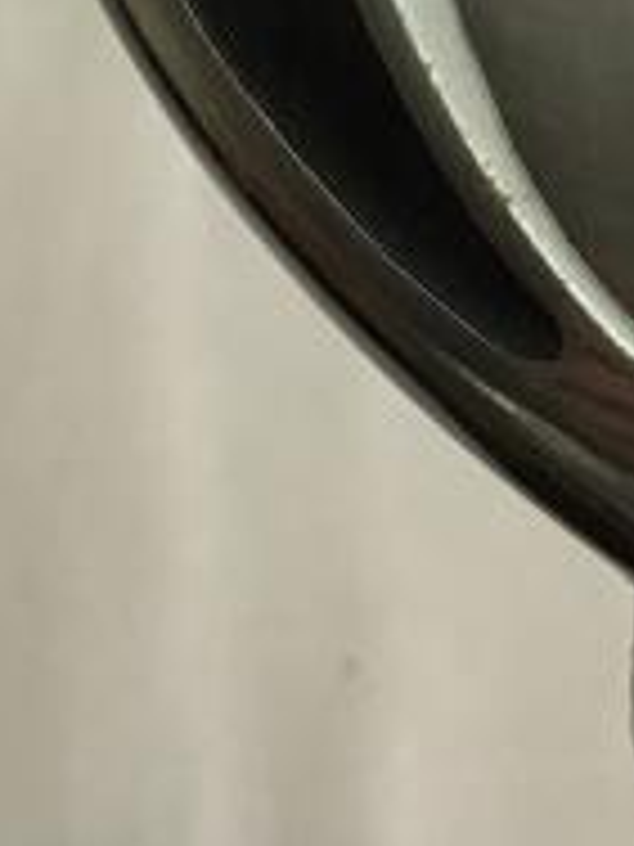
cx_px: 697
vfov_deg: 15.2
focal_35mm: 119
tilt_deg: -69.1
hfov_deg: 12.2
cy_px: -441
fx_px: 2906
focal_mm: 3.3
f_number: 2.4
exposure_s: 1/33
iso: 32
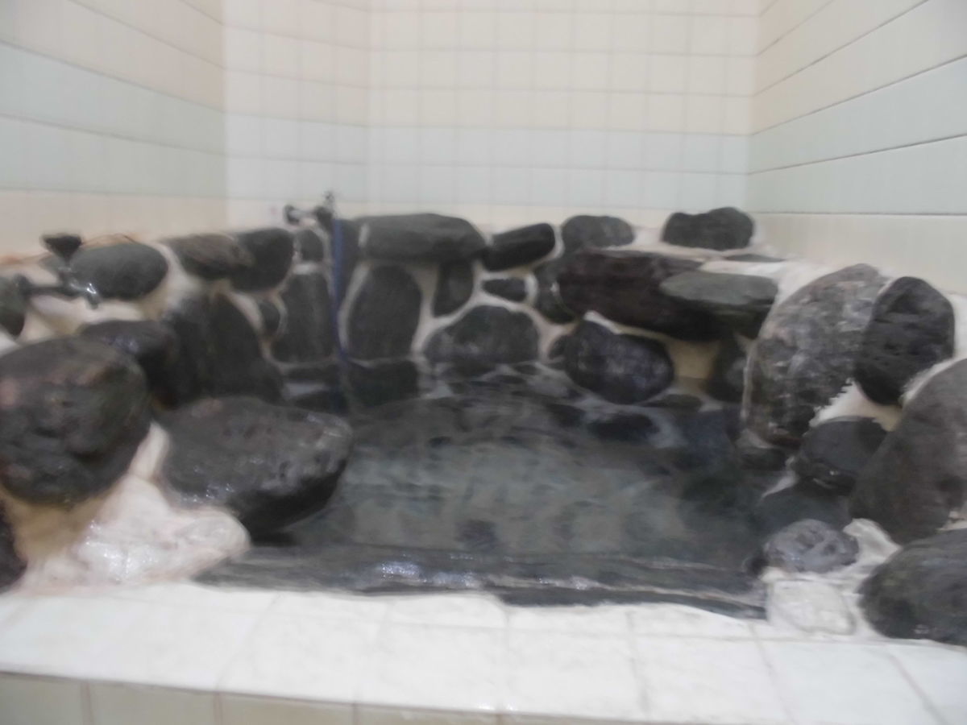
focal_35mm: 26
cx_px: 484
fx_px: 726
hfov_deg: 67.3
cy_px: 362
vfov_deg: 53.1
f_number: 3.5
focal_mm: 4.6
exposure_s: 1/4
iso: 400
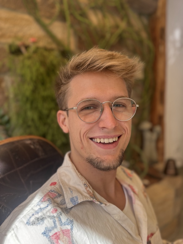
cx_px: 92
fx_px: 169
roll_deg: +2.1
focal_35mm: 24
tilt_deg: -4.9
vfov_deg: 71.6
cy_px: 122
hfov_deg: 56.8
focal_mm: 6.76
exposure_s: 1/419
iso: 80
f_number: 1.78
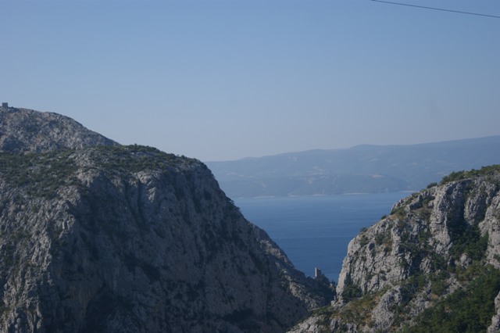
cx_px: 250
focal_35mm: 82
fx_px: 1145
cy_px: 166
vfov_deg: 16.5
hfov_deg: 24.6
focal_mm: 55
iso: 100
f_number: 5.6
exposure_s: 1/800
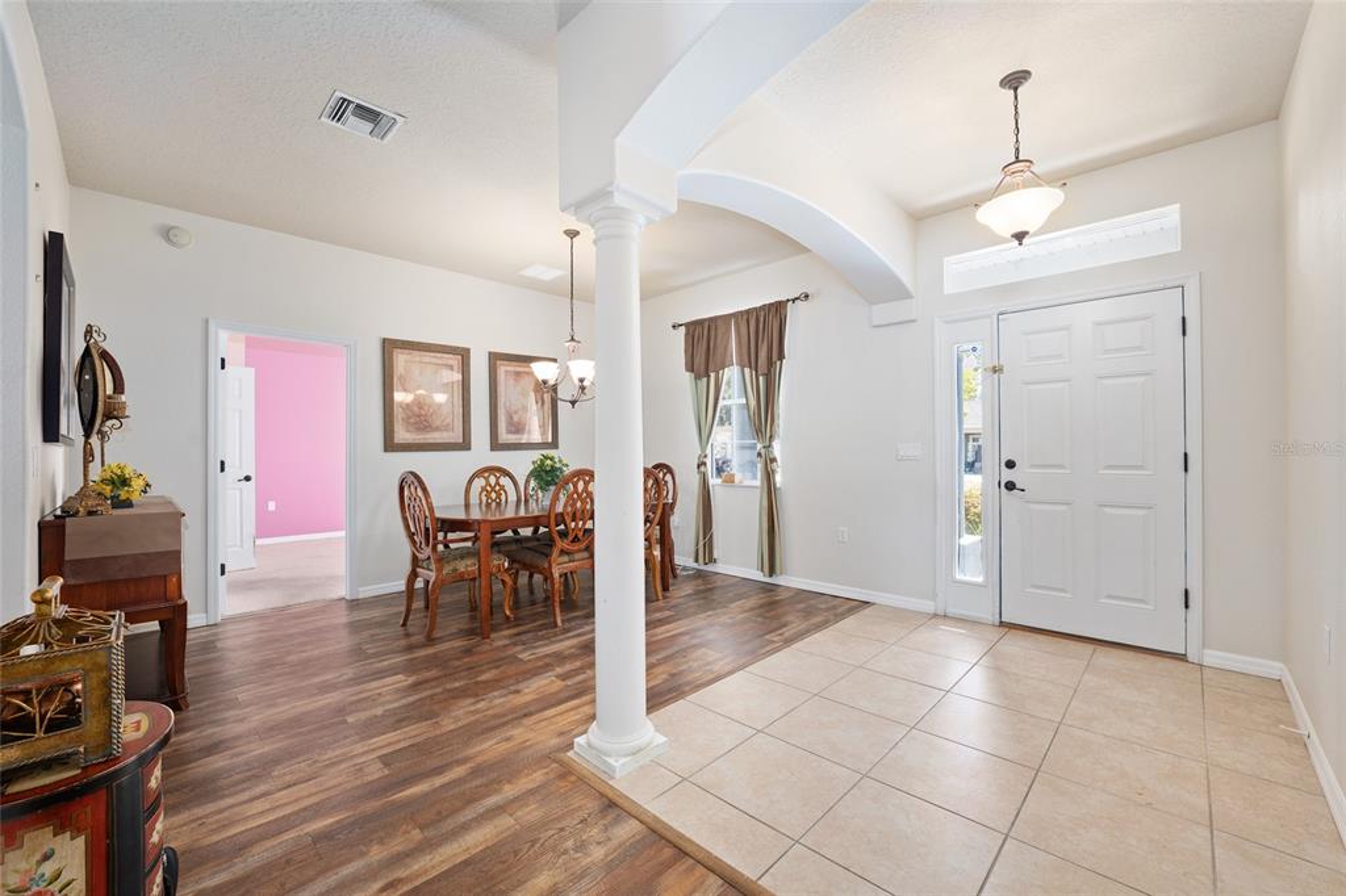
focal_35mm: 14
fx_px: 523
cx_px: 673
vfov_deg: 81.2
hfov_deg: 104.3
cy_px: 448
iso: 400
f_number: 7.1
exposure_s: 1/5
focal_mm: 14
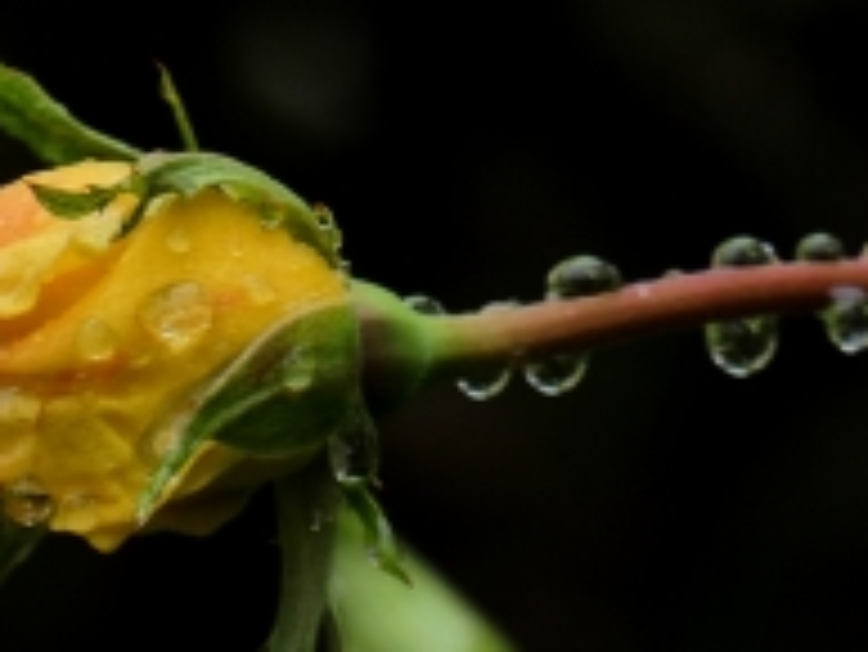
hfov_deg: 1.9
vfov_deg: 1.4
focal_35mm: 1029
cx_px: 301
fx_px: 25818
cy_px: 407
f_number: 5.6
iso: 80
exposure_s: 1/125
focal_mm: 101.4
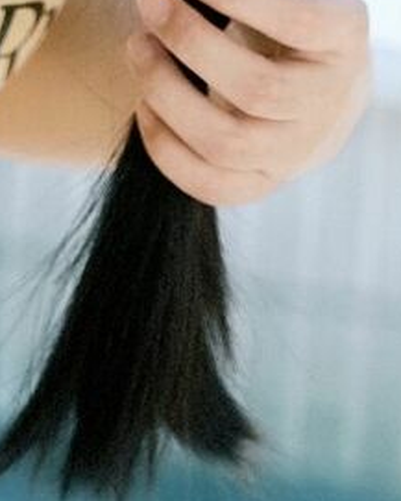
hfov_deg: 3.4
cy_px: -639
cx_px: -172
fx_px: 6702
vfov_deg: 4.2
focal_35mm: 452
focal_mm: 55
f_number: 2.8
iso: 320
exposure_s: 1/500
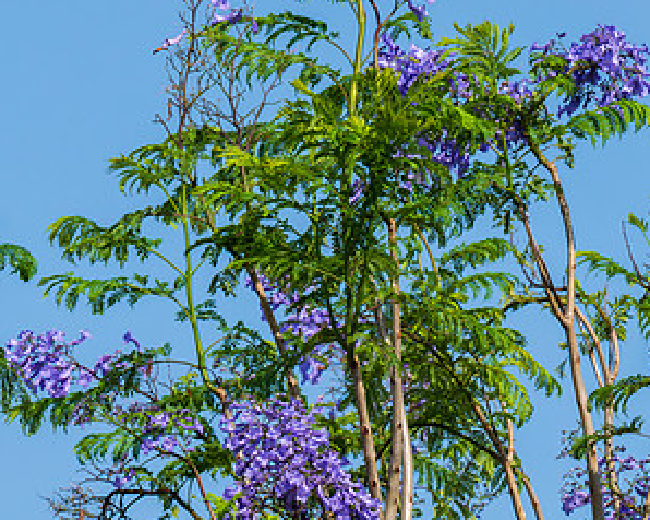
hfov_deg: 1.7
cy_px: 657
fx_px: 21859
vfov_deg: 1.4
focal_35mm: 1137
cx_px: 212
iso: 720
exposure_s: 1/2000
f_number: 10
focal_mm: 340
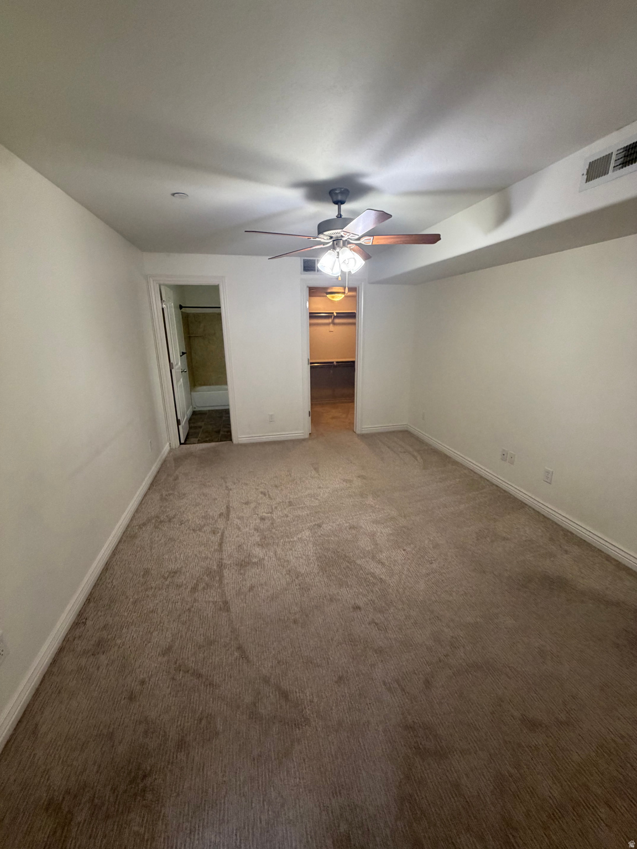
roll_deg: +0.7
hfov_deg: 85.7
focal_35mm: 14
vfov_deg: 102.1
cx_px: 318
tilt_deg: -18.5
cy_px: 424
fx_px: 344
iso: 250
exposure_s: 1/60
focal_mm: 2.22
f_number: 2.2
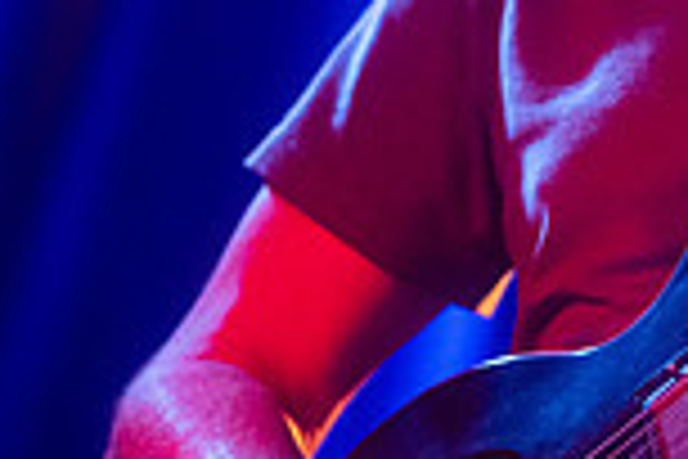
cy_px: -209
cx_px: 787
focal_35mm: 440
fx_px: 8408
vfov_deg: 3.1
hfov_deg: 4.7
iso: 2500
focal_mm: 116
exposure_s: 1/200
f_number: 3.2
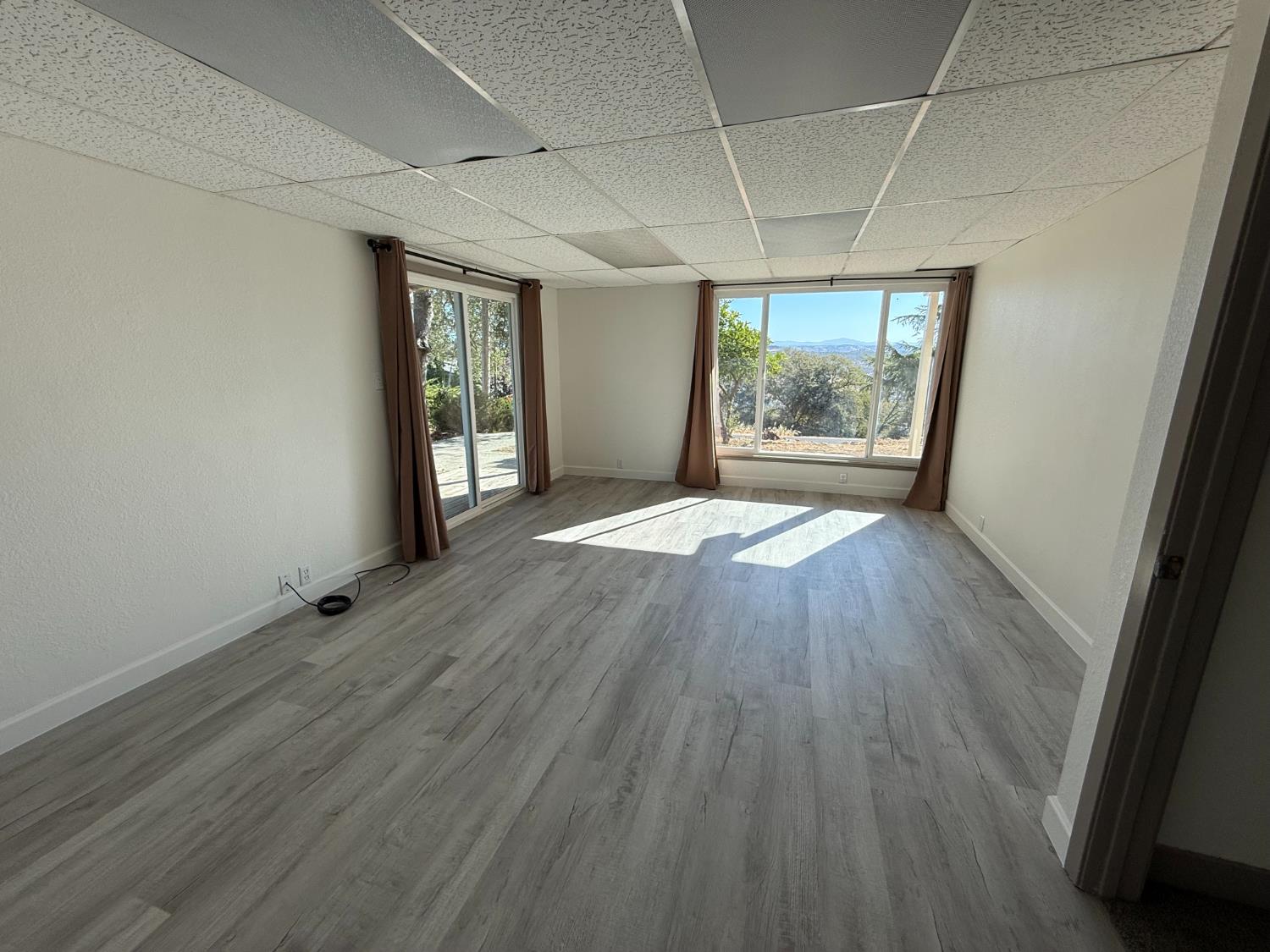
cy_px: 476
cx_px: 635
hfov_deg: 102.1
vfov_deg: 85.7
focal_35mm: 14
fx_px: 514
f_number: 2.2
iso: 64
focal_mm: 2.22
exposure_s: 1/326
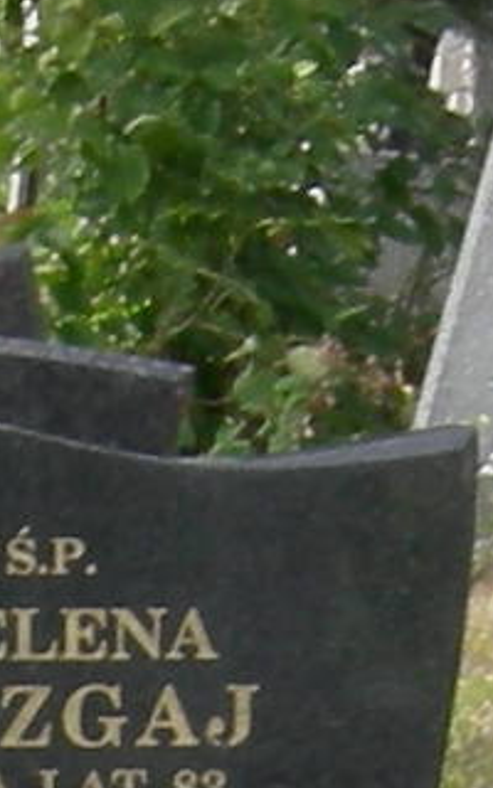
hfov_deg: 4.2
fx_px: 6643
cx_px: -177
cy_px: 1724
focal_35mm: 309
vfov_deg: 6.5
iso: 64
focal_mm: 7.5
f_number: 4.8
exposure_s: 1/178
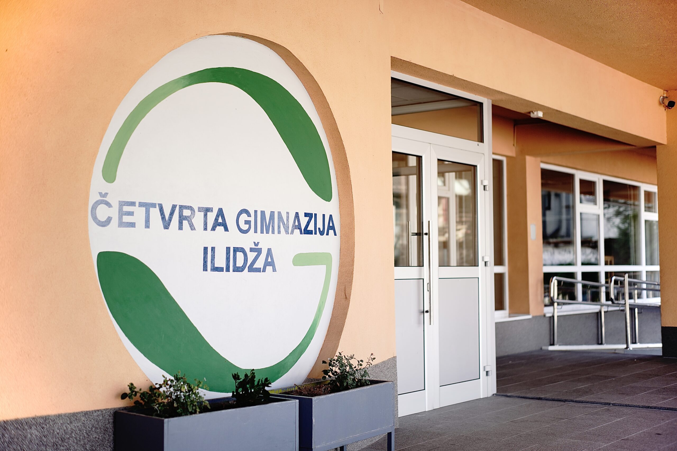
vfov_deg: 27.0
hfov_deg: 39.6
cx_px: 338
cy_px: 226
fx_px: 940
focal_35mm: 50
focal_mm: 50
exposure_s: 1/500
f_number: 1.8
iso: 100
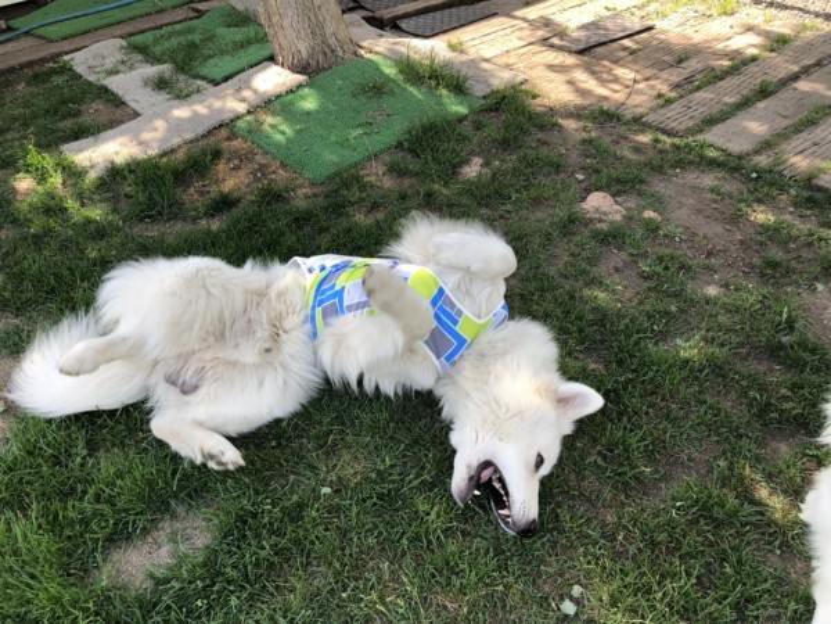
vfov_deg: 49.7
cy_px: 312
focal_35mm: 28
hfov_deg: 63.4
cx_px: 416
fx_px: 672
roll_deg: +7.2
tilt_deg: -39.7
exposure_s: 1/250
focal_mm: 4
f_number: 1.8
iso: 20
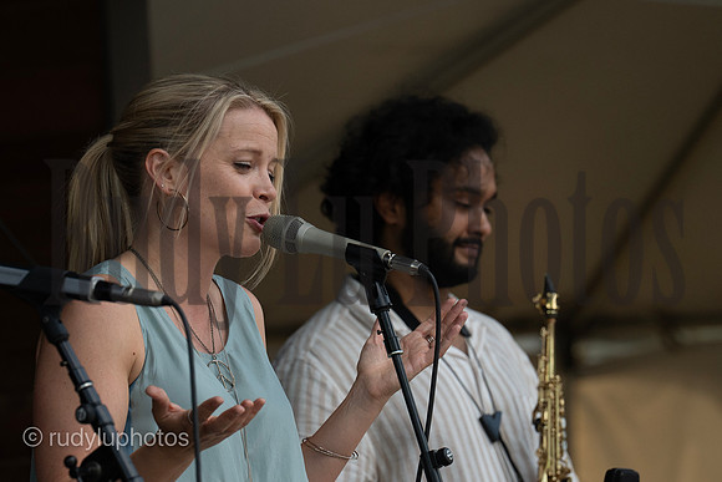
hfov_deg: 7.6
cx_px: 361
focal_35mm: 270
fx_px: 5416
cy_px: 241
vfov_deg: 5.1
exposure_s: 1/1250
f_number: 5.6
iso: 800
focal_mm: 180
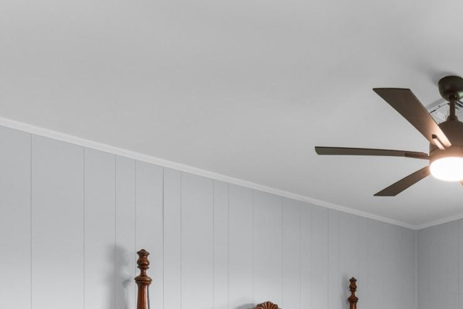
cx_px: 459
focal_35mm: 33
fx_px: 424
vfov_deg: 34.8
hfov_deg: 47.8
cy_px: 334
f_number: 4.5
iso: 100
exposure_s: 1.6
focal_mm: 10
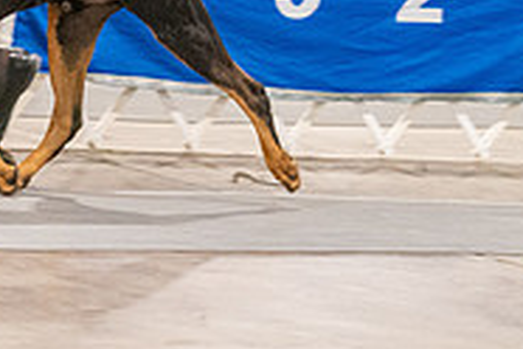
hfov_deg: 3.9
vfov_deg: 2.6
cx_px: -82
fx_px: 7728
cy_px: -162
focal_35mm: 532
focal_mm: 171
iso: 6400
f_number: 3.2
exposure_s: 1/250
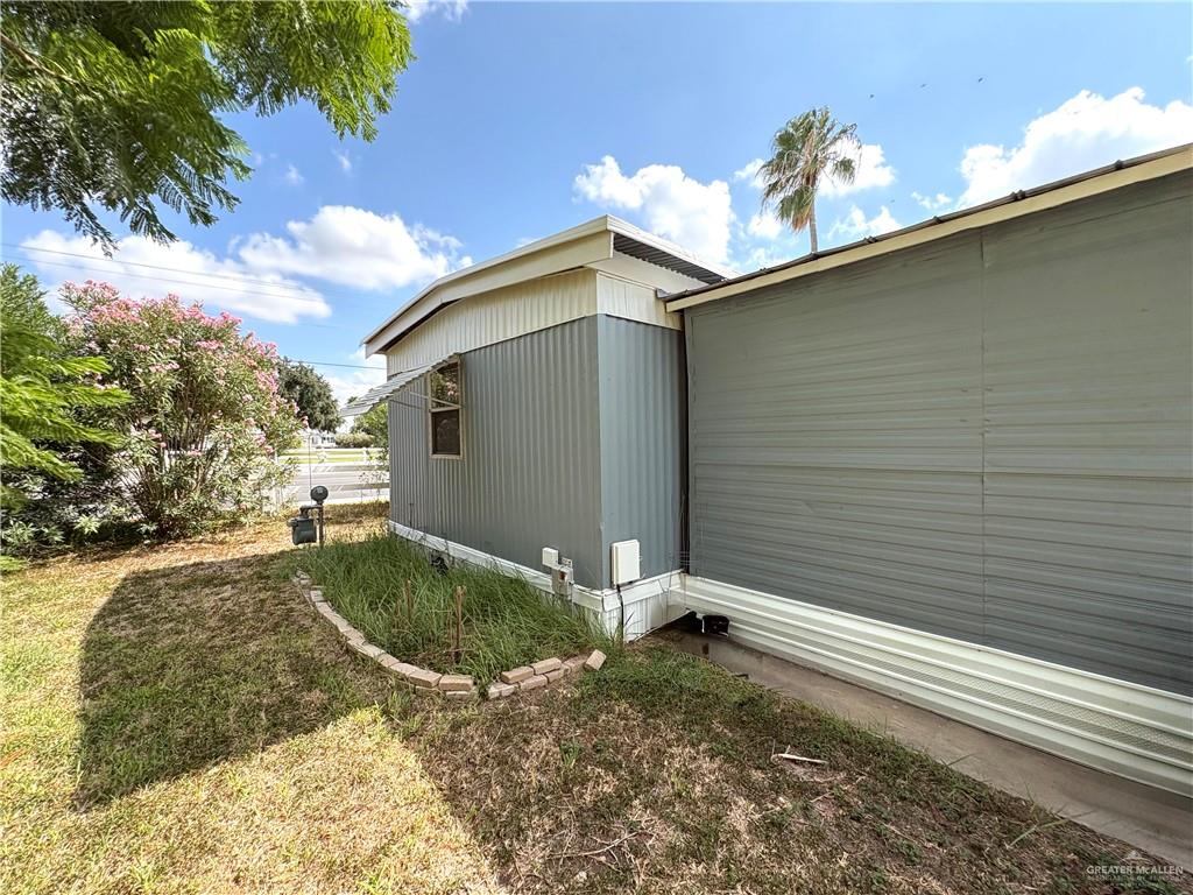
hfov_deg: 102.1
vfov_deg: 85.7
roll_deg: +0.8
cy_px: 448
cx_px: 596
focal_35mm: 14
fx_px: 482
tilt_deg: -0.5
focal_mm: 2.22
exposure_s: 1/734
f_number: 2.2
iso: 64
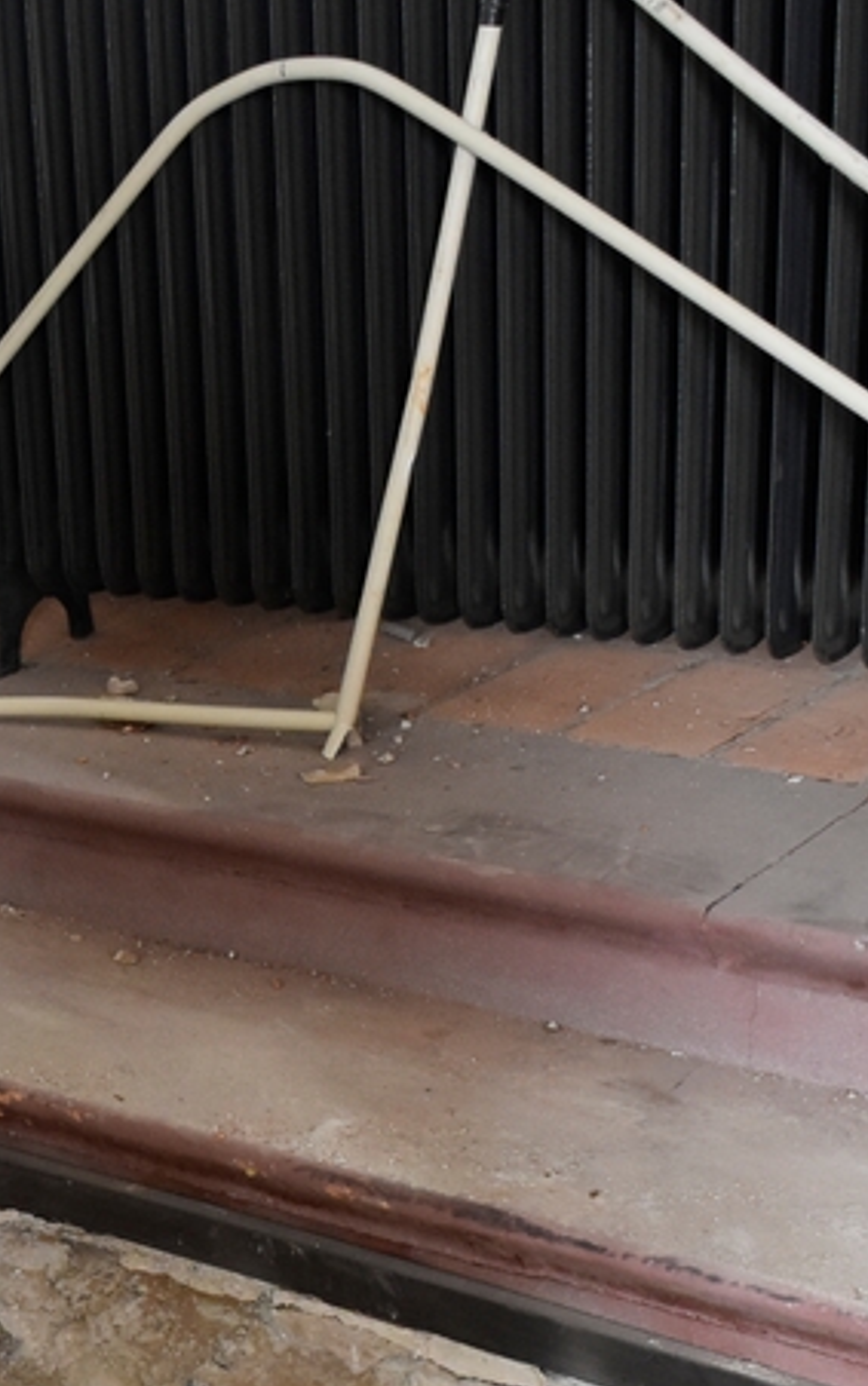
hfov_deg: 17.5
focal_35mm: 73
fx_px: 2759
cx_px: 21
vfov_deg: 27.5
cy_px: 1162
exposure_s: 1/60
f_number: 3.5
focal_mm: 18
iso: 1800
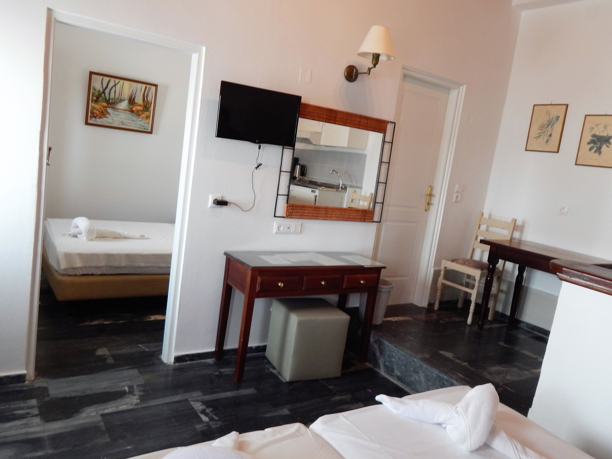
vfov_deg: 58.9
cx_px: 306
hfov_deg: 73.9
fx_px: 407
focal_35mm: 23
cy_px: 230
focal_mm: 4
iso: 180
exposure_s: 1/30
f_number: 3
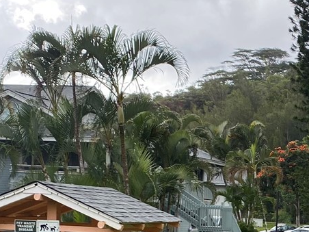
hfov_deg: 20.1
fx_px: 821
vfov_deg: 15.4
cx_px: 358
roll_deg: -2.8
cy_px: 287
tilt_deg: -4.9
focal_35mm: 92
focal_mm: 4.25
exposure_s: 1/536
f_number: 1.8
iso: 32
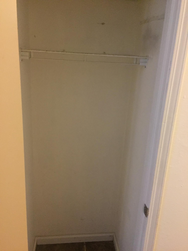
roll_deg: -3.3
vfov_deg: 61.7
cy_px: 126
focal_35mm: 29
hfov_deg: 48.2
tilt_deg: -17.2
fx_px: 210
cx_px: 94
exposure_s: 1/15
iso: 250
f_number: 2.2
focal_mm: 4.15
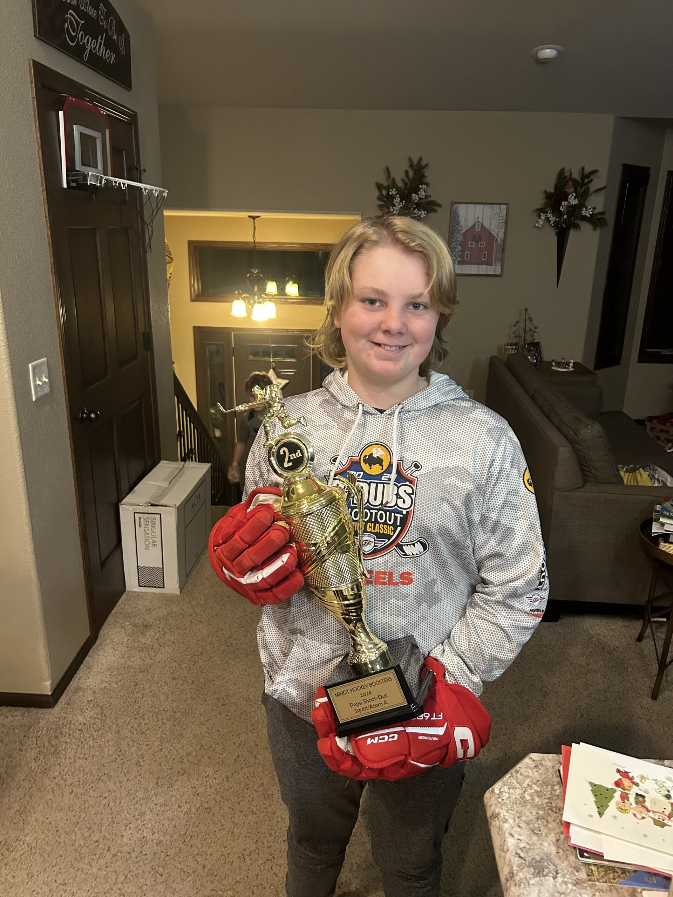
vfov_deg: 67.3
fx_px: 674
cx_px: 336
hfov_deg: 53.1
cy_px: 448
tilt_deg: -18.4
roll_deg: -1.4
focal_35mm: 26
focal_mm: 5.7
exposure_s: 1/60
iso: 320
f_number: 1.5
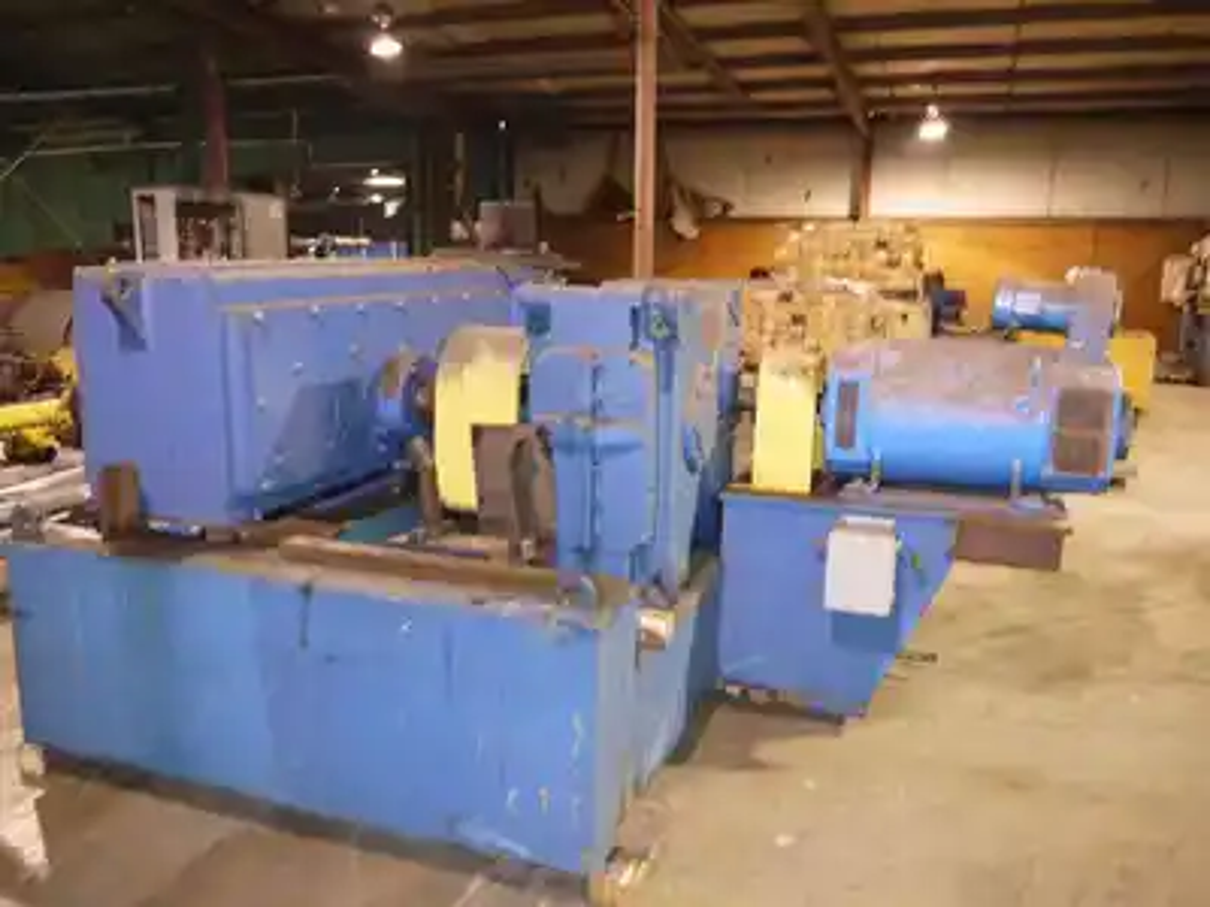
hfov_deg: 63.4
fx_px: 979
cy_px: 454
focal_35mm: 28
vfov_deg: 49.7
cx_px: 605
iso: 640
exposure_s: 1/8
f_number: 3.5
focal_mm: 14
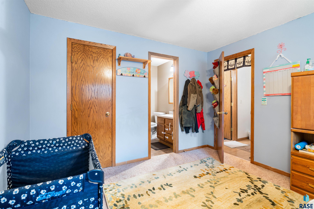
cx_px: 157
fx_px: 140
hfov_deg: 96.7
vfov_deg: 73.7
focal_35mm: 16
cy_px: 104
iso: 400
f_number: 7.1
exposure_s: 2
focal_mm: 16
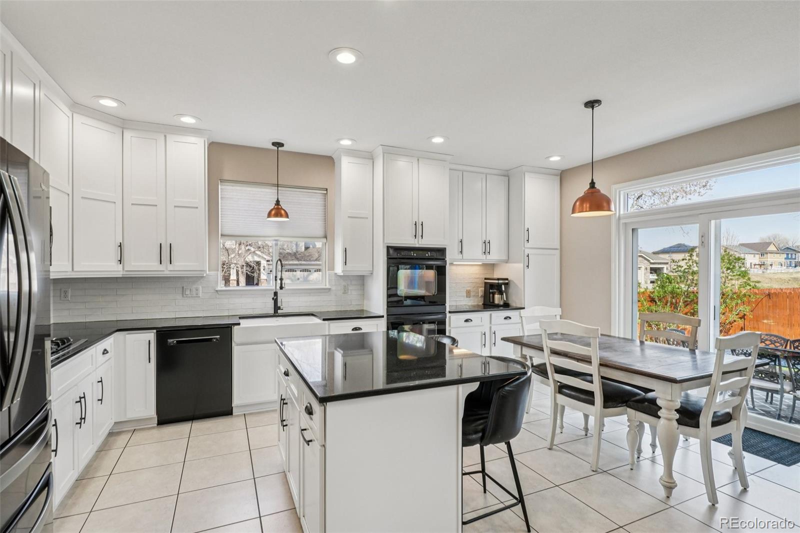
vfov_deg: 72.0
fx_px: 367
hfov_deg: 95.0
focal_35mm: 16
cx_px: 400
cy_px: 266
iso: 250
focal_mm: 11
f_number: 8
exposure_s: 1/30
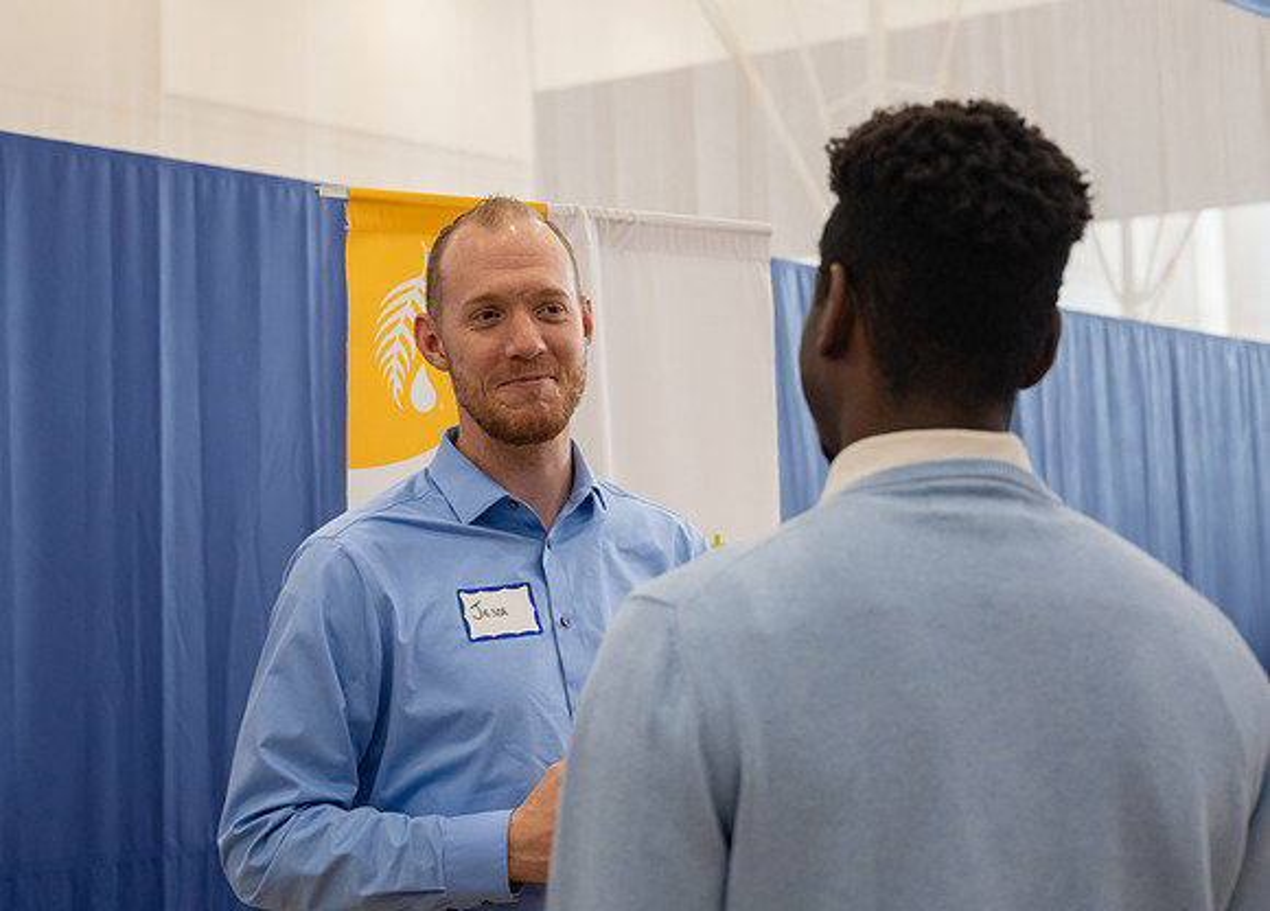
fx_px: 2585
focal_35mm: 72
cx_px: 622
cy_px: 290
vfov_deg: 19.9
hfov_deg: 27.6
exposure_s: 1/125
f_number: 4
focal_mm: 50
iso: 800
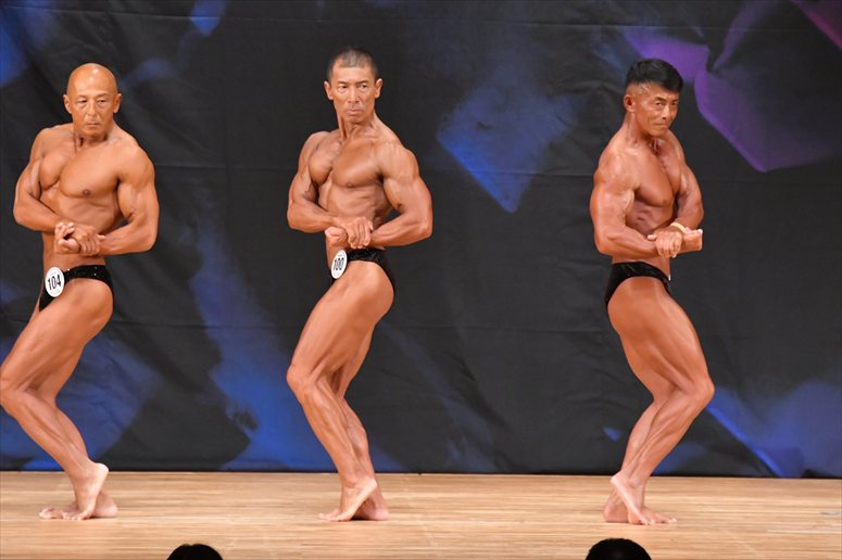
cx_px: 421
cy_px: 280
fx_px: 6663
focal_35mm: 285
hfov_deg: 7.2
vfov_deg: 4.8
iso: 7200
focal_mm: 190
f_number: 5.6
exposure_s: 1/400
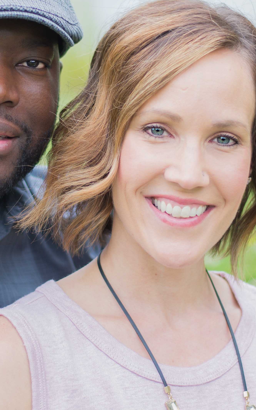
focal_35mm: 144
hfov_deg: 9.1
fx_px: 1608
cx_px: 95
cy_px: 160
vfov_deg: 14.5
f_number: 1.8
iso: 160
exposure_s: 1/400
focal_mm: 50
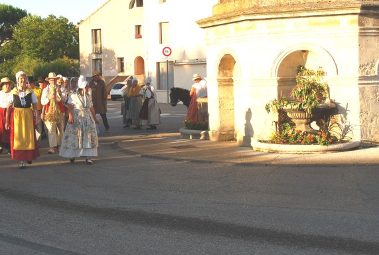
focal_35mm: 61
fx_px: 644
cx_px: 122
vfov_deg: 22.4
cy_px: 100
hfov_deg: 32.5
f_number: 6.3
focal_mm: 26
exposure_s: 1/200
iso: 100
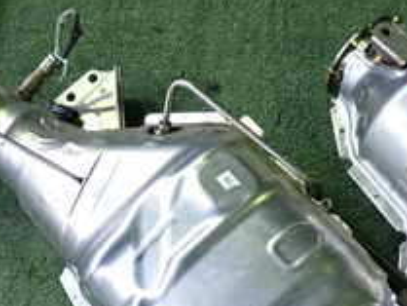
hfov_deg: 22.7
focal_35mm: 86
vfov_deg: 17.2
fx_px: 1012
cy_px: 166
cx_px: 148
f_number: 2.3
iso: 250
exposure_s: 1/30
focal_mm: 5.4
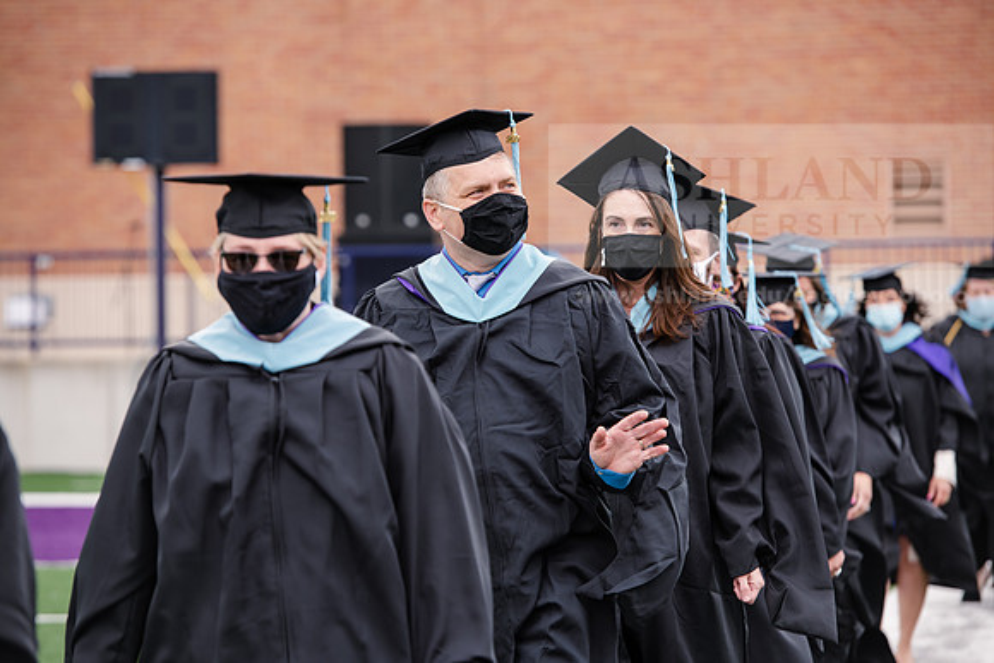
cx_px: 497
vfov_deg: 8.3
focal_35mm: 165
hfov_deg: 12.4
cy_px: 332
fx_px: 4557
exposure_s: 1/640
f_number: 5
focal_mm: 165
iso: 500
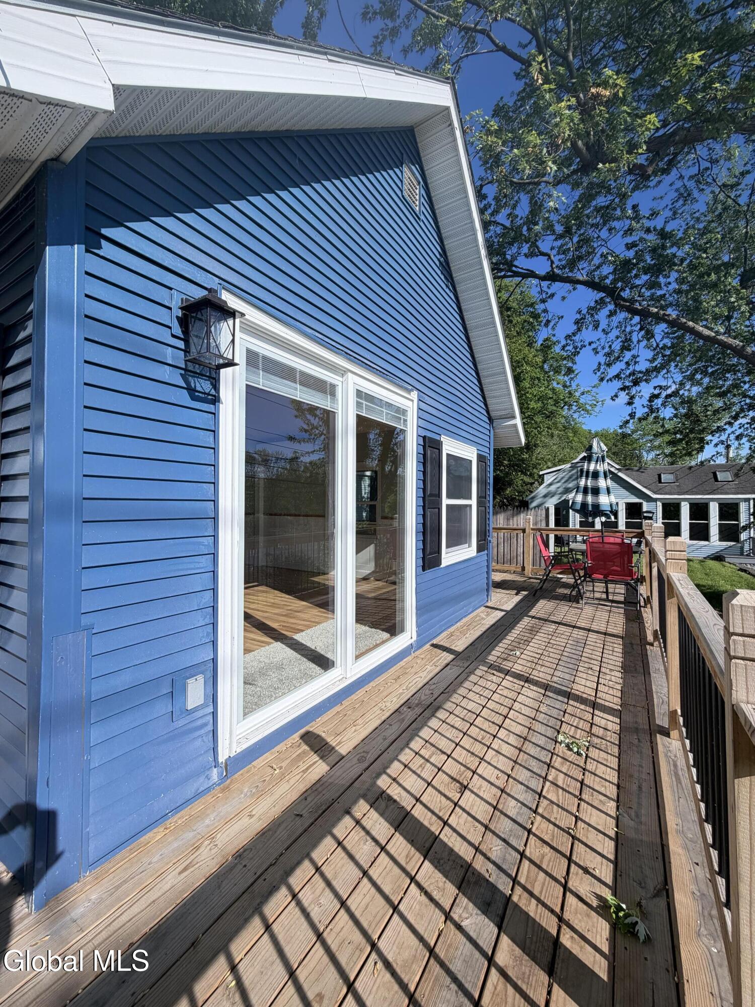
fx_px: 407
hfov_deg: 85.7
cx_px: 378
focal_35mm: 14
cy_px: 504
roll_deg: -0.8
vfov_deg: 102.1
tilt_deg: -0.3
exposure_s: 1/672
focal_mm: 2.22
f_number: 2.2
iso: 40
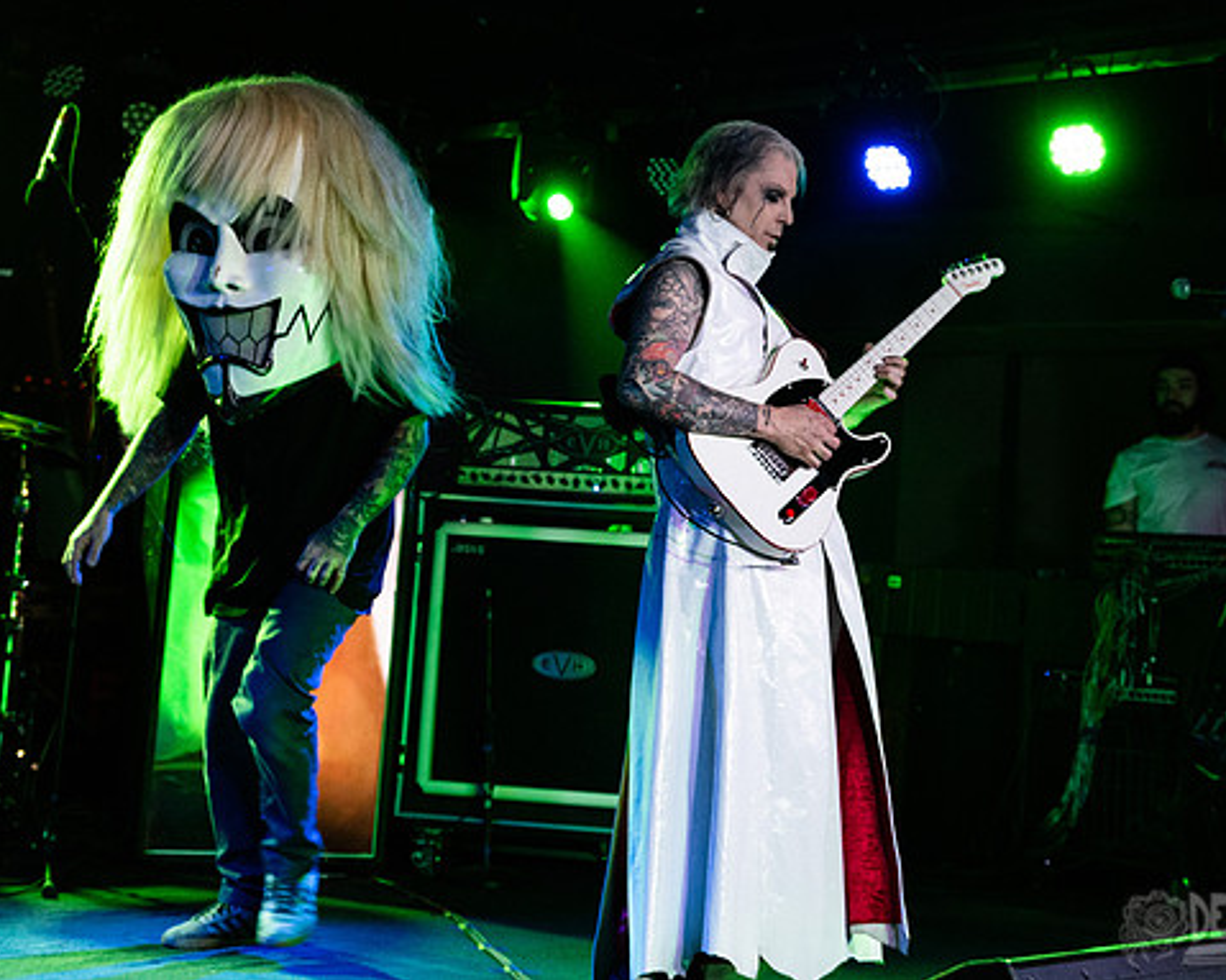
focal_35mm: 67
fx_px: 2431
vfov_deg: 22.7
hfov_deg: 28.3
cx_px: 681
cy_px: 334
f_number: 3.5
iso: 2000
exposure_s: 1/160
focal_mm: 45
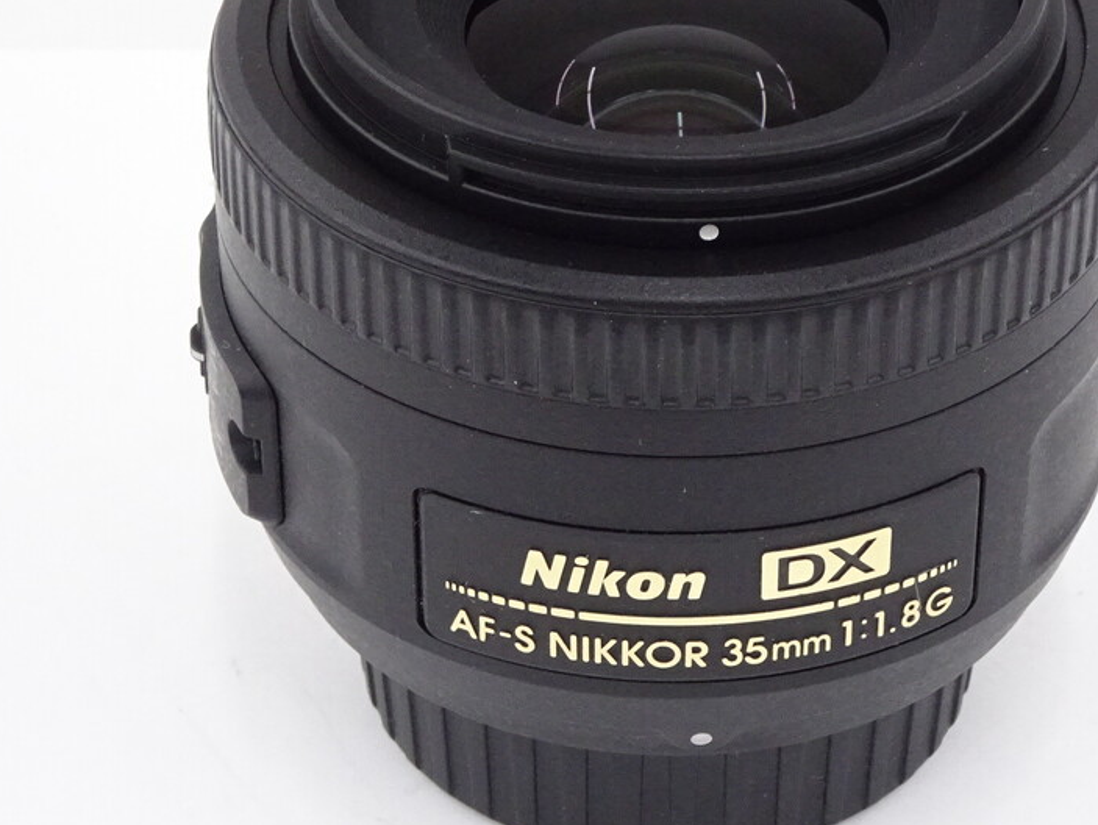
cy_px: 275
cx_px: 664
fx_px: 3681
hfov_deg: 16.9
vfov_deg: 12.8
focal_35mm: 116
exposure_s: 1/80
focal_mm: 11.66
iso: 640
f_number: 4.5
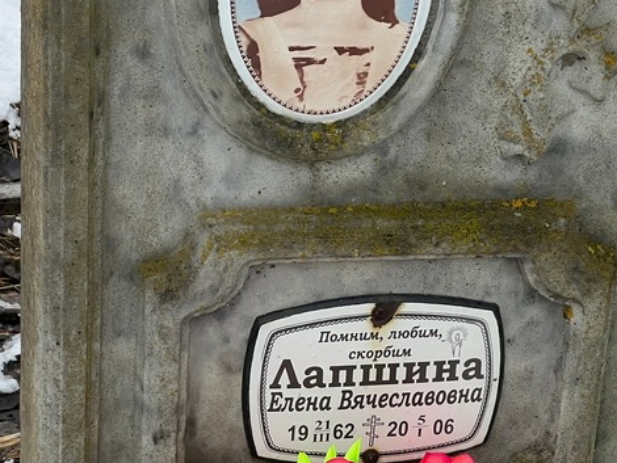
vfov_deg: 11.3
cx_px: 442
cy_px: 353
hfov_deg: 15.0
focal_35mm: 131
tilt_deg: -30.4
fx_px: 2336
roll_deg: -4.0
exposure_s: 1/99
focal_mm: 9
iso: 100
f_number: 2.8
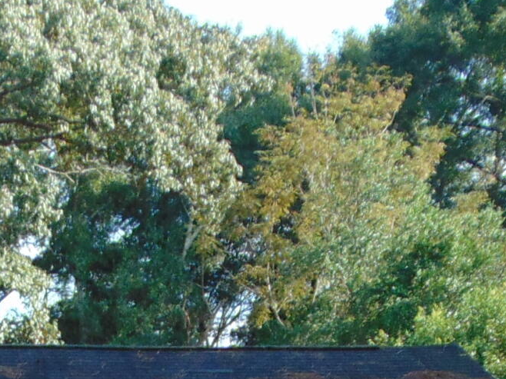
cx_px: 143
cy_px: 744
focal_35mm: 114
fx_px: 1666
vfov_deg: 11.7
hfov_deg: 17.2
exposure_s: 1/320
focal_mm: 4.5
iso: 80
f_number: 3
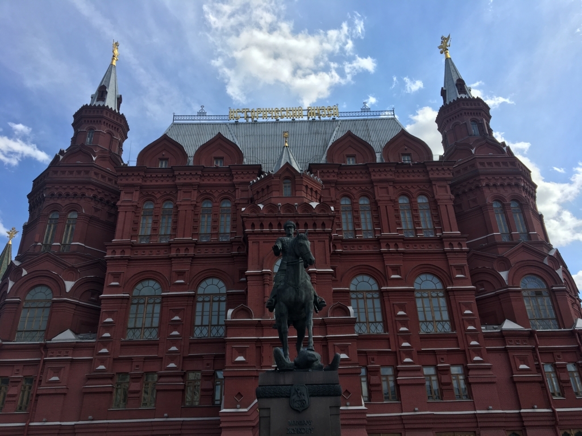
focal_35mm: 29
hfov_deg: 61.7
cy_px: 218
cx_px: 291
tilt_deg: +28.0
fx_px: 488
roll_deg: +0.7
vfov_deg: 48.2
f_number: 2.2
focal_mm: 4.15
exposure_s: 1/1326
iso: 25
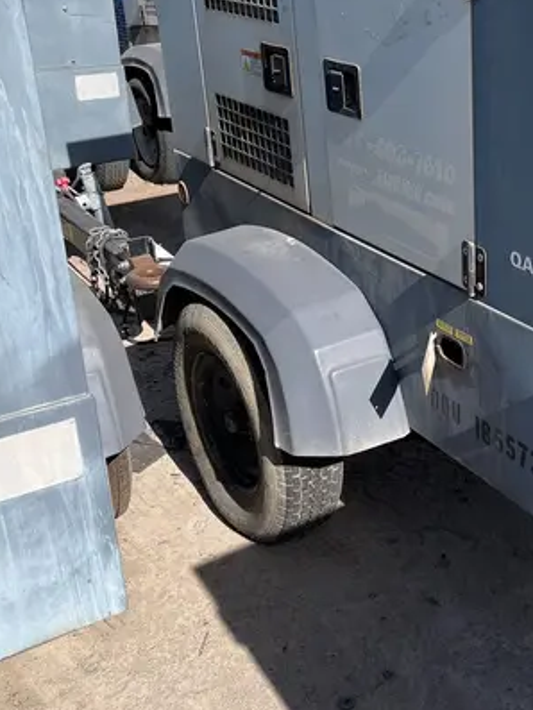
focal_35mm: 48
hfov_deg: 29.1
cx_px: 474
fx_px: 985
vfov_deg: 39.4
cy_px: 275
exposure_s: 1/2899
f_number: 1.6
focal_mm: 5.1
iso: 50
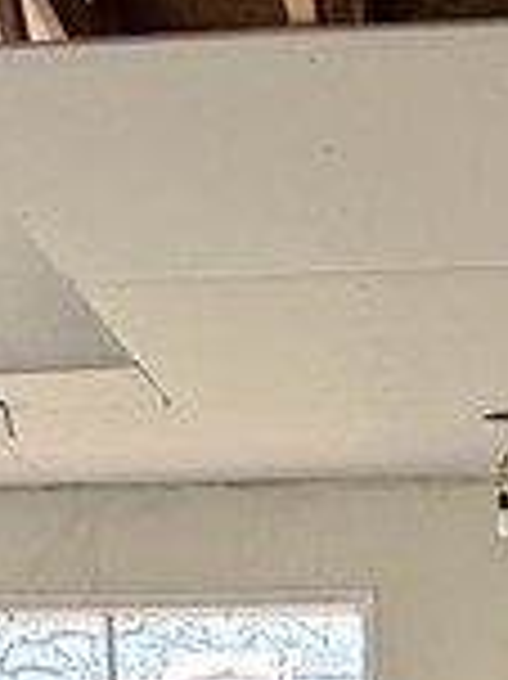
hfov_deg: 15.4
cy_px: 1324
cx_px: 418
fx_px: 1862
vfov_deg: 16.3
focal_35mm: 95
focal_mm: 2.22
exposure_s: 1/99
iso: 160
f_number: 2.2
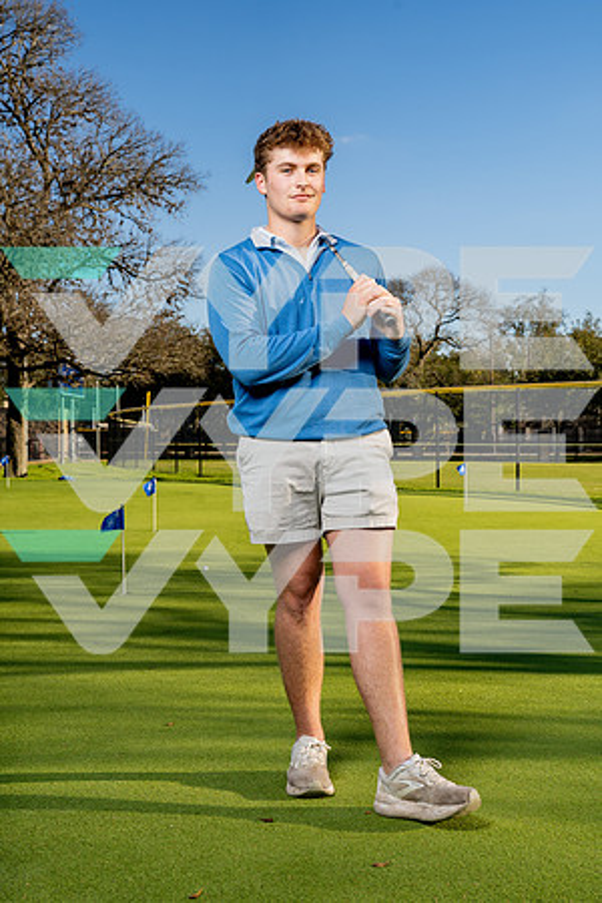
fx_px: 1104
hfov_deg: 30.5
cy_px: 452
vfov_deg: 44.5
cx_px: 301
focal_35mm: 44
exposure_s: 1/250
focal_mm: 44
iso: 100
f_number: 8
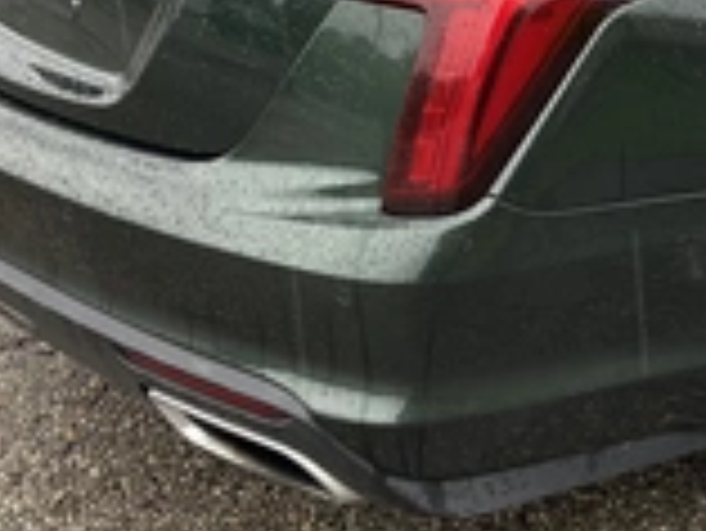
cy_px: 81
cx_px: 746
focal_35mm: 74
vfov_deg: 19.6
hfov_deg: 24.8
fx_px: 1510
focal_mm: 3
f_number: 1.8
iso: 20
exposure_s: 1/122
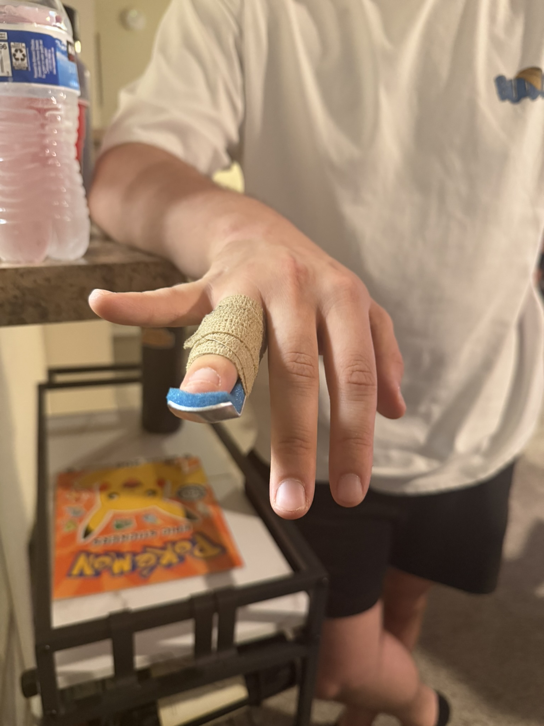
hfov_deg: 56.8
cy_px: 363
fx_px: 503
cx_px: 272
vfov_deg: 71.6
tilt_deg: -18.7
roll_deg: -0.8
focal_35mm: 24
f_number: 1.78
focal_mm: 6.76
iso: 640
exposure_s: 1/40
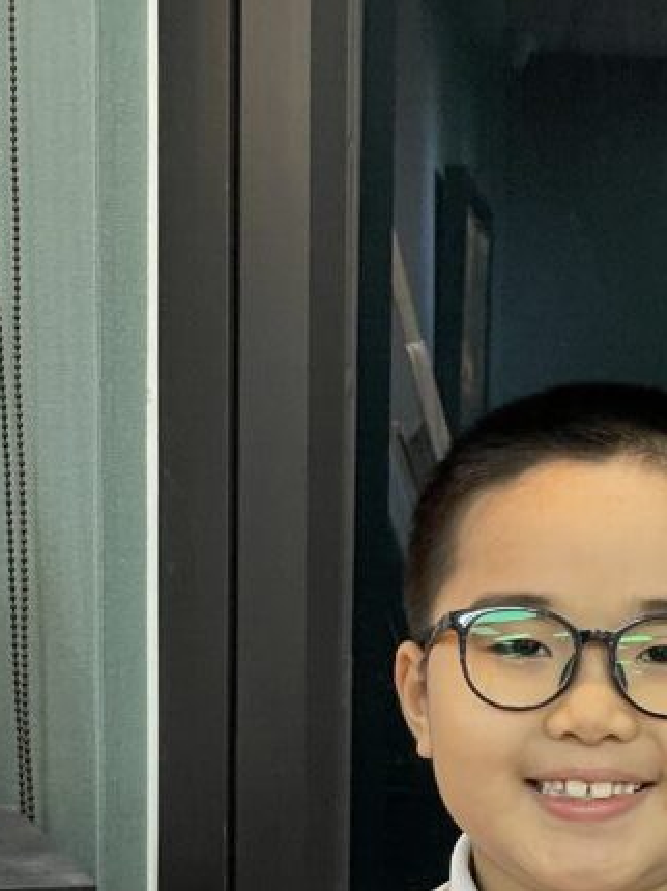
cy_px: 935
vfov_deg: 15.9
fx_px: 3112
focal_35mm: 121
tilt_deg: -8.4
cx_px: 518
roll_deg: -1.4
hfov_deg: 12.2
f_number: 2
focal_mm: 6
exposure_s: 1/100
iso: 80
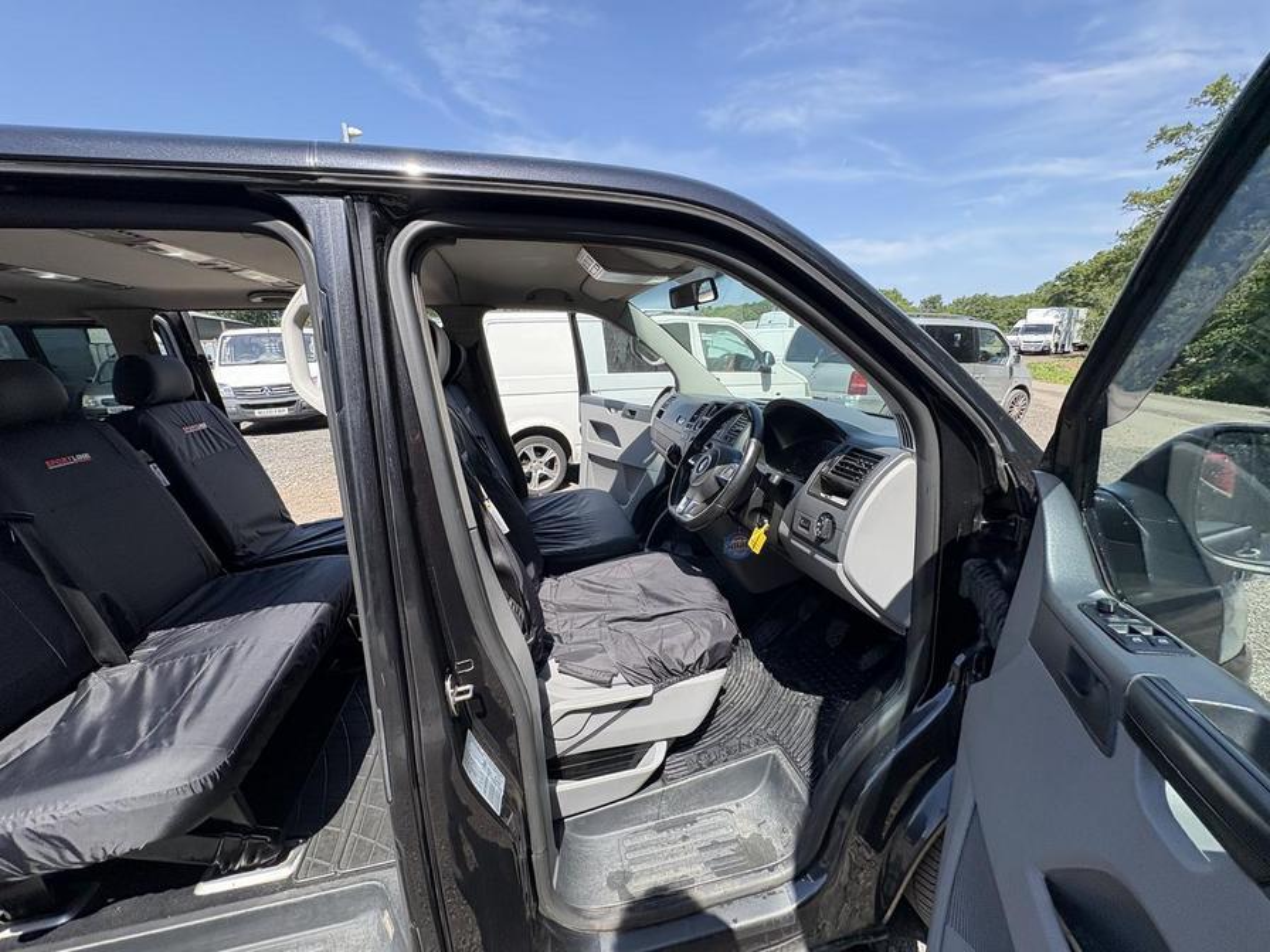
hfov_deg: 102.1
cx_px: 635
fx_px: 514
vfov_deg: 85.7
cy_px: 476
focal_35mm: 14
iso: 50
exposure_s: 1/578
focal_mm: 2.22
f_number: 2.2
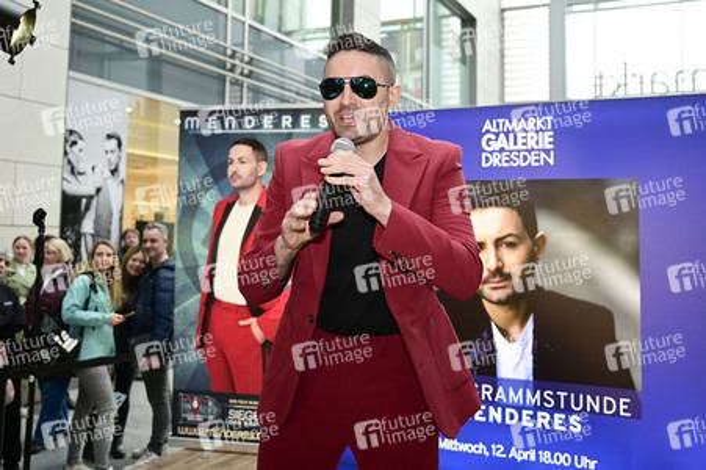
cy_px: 235
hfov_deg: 61.1
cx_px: 353
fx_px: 598
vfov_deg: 42.9
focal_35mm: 30
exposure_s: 1/200
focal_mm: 30.5
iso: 640
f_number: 3.2
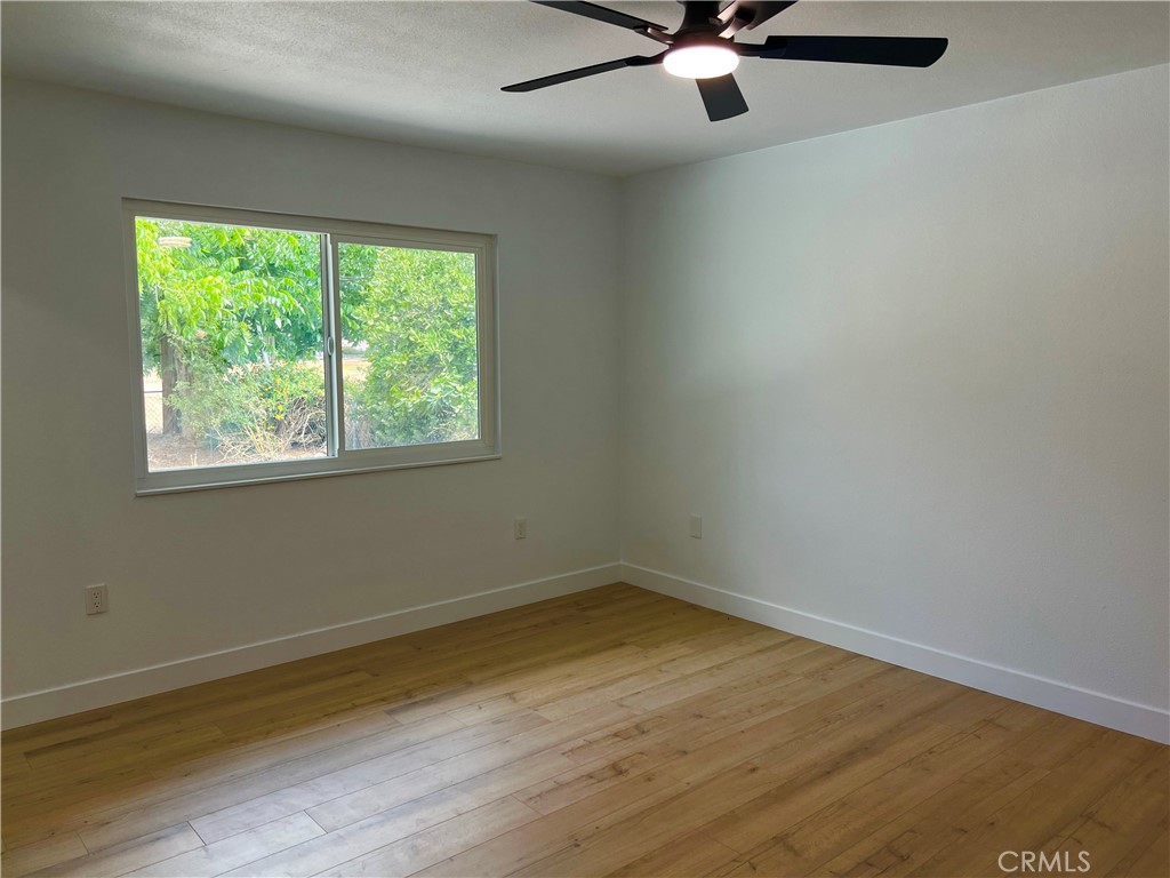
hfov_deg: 67.3
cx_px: 585
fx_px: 879
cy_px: 439
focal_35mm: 26
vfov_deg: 53.1
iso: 50
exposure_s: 1/121
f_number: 1.5
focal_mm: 5.7
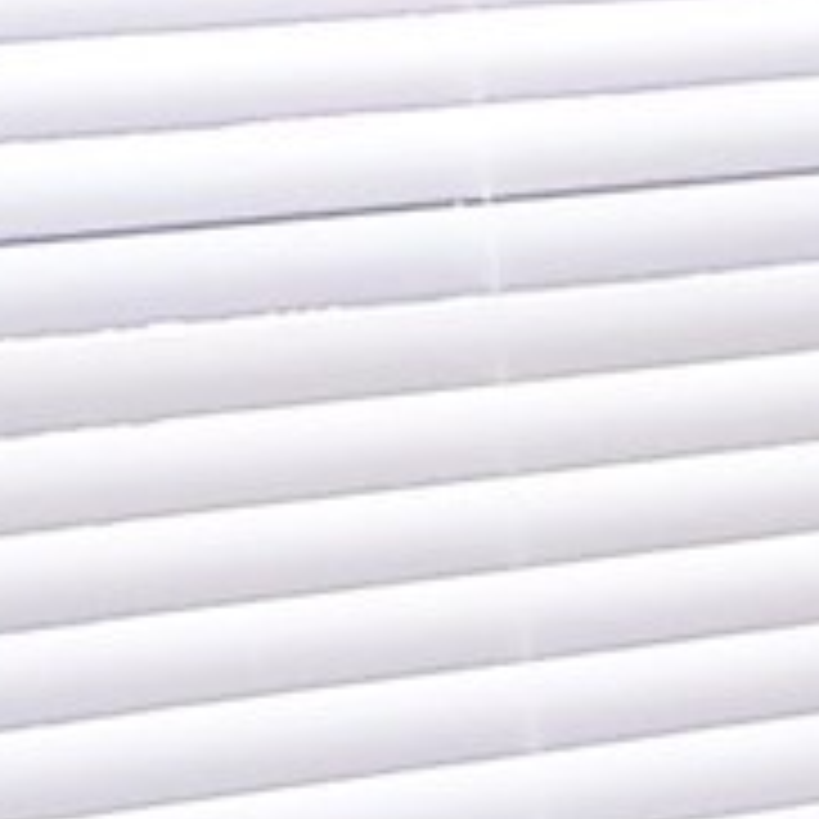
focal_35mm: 257
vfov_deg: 6.8
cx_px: 2200
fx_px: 6879
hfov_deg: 6.4
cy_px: 1012
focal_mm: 5.5
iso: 80
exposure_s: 1/90
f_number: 2.8
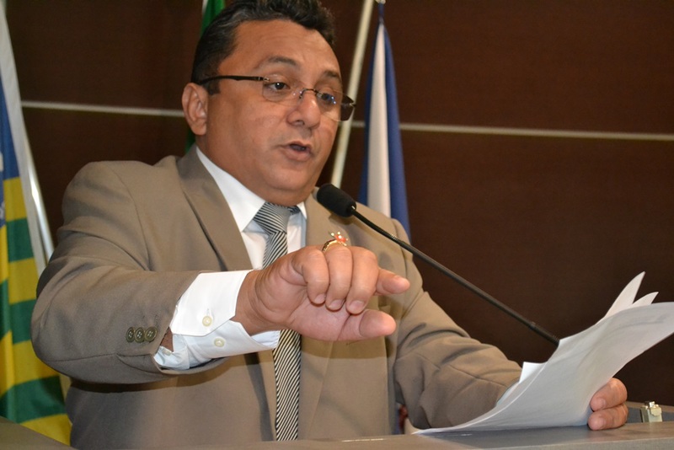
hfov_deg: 29.2
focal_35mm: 69
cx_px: 337
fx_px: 1292
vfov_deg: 19.7
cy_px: 225
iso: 3200
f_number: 5.3
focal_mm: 46
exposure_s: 1/60
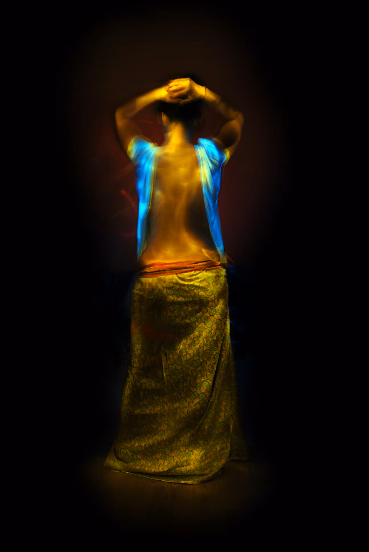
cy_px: 276
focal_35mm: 30
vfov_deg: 61.9
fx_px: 460
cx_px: 184
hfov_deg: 43.7
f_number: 11
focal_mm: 20
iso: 100
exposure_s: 161
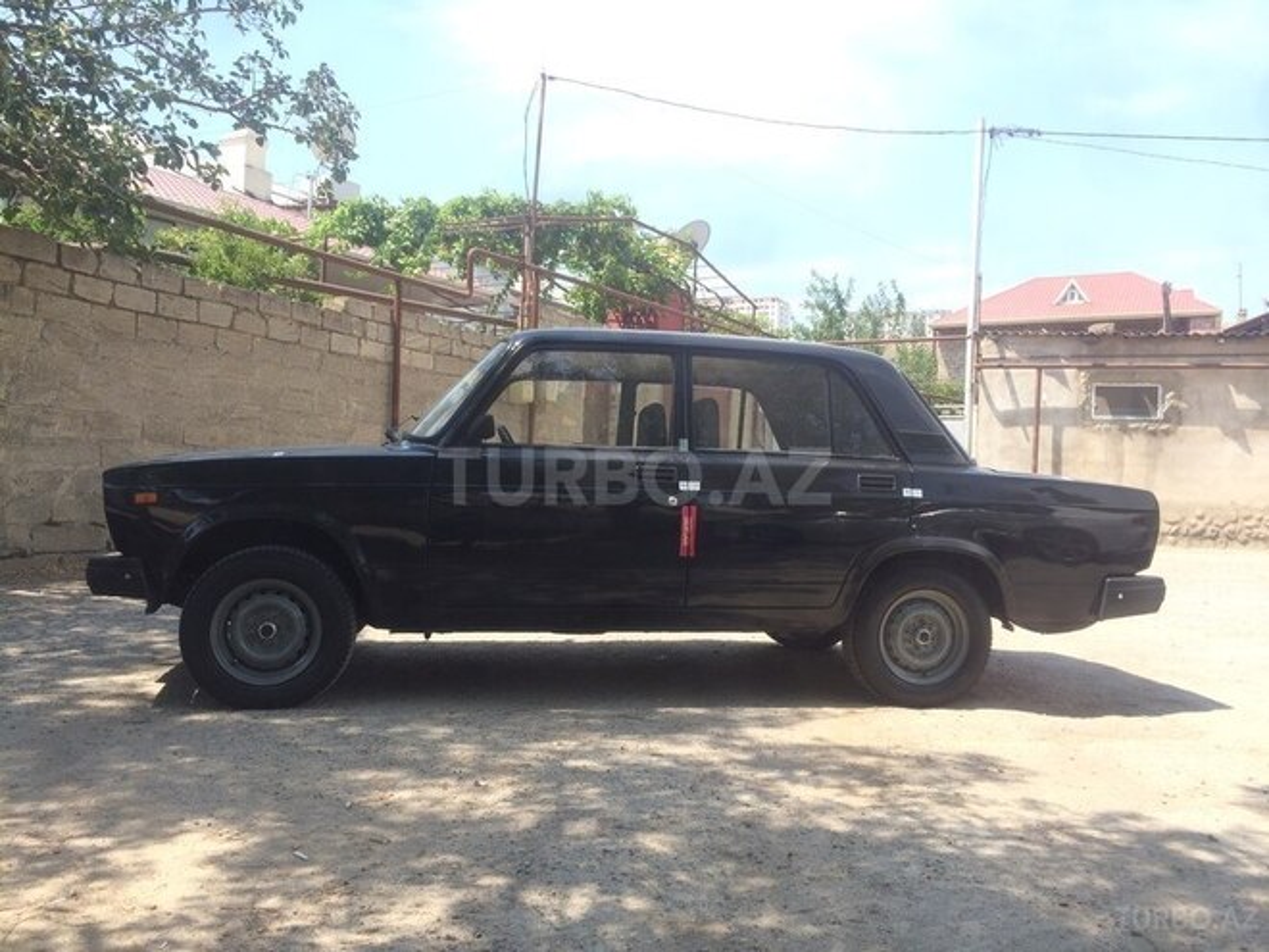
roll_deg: -2.0
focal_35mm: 29
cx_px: 634
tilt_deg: -1.4
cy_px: 476
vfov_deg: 48.2
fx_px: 1063
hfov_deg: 61.7
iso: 32
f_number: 2.2
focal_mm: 4.15
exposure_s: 1/760
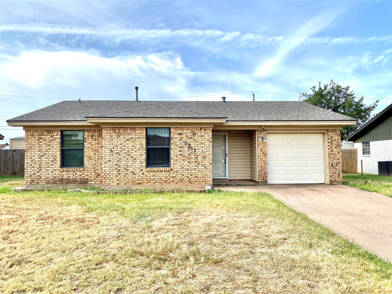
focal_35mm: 26
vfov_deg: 53.1
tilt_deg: +2.0
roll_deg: +0.0
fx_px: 294
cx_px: 196
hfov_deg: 67.3
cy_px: 147
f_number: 1.8
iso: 32
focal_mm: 4.25
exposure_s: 1/2358
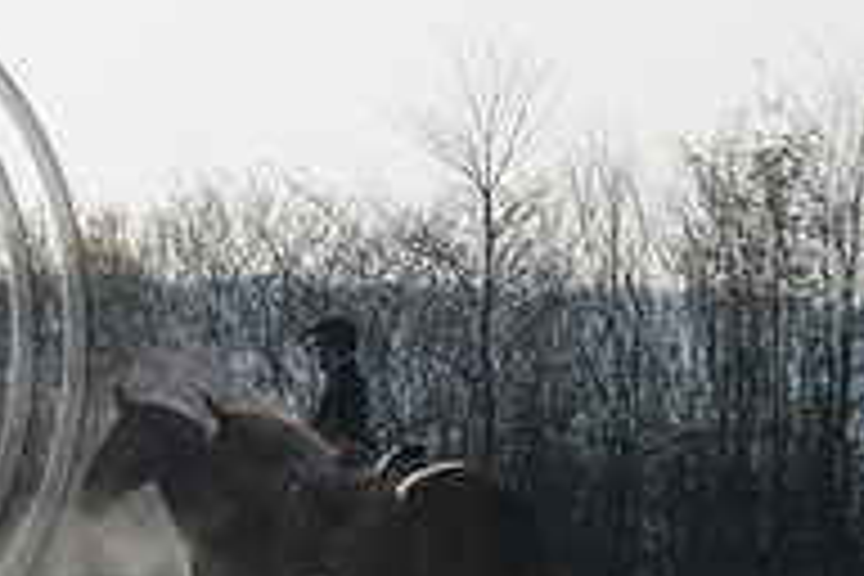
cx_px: -428
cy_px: 279
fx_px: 13799
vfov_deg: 2.4
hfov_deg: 3.6
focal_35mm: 575
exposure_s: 1/1250
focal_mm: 190
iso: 1000
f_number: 13
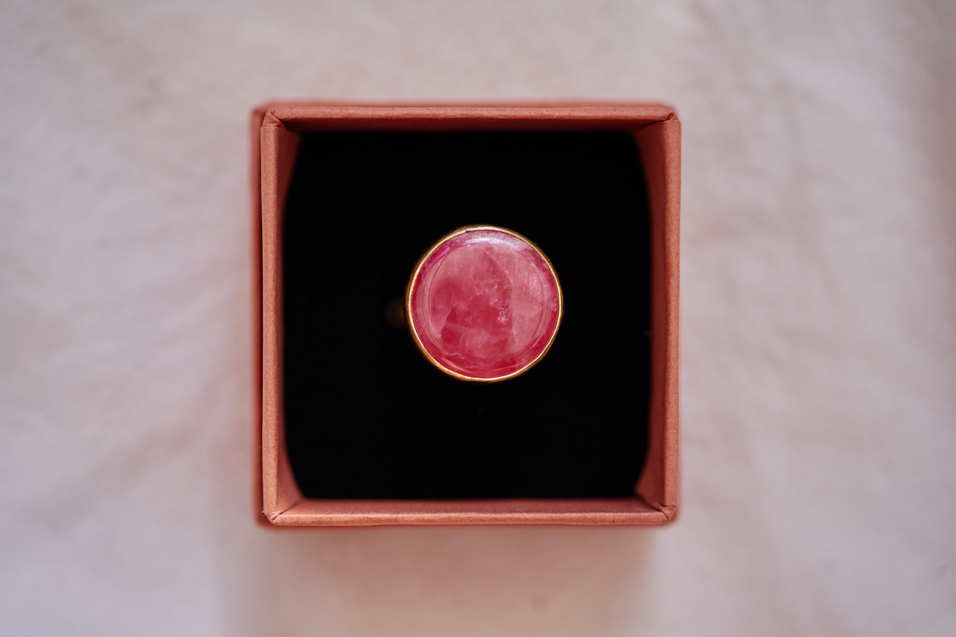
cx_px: 478
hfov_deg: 28.8
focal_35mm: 70
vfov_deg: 19.5
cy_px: 318
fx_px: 1859
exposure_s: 1/800
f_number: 4.5
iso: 250
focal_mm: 70
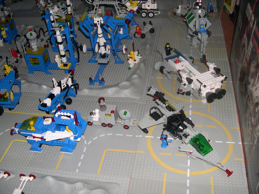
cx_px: 130
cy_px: 97
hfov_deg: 49.0
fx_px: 284
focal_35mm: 38
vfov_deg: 37.7
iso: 100
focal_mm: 8
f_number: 2.8
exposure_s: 1/60
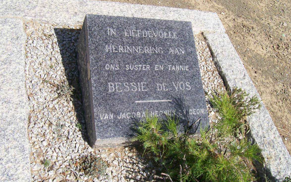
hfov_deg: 50.4
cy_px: 83
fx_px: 309
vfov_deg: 32.8
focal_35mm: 39
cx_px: 145
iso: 80
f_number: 4.8
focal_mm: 6
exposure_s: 1/653
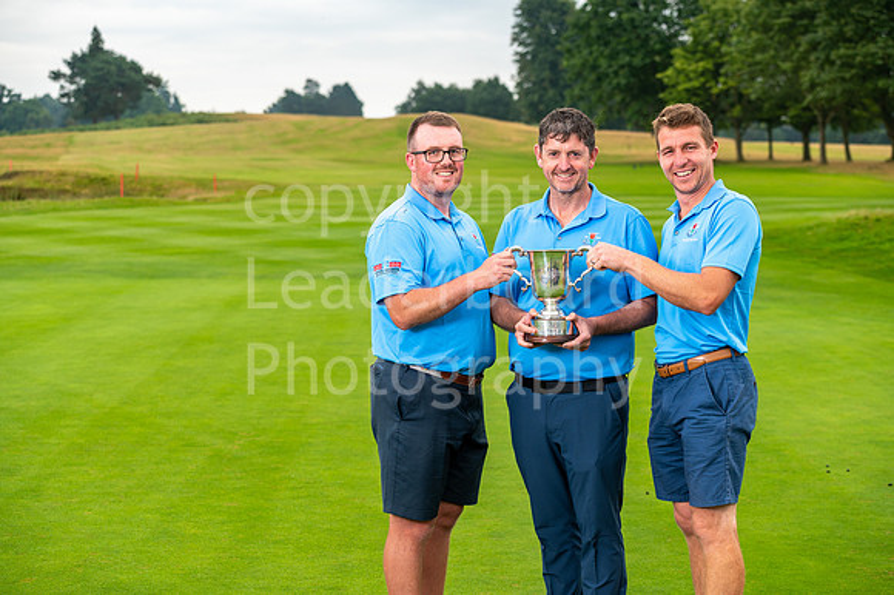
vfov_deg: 19.4
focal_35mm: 70
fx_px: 1737
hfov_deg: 28.9
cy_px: 298
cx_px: 447
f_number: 5.6
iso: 200
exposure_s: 1/160
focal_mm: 70
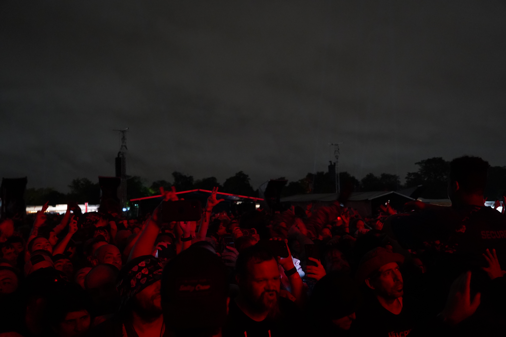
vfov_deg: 36.9
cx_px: 253
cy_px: 168
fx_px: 506
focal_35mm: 36
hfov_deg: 53.1
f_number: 4
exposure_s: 1/40
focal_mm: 36
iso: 6400
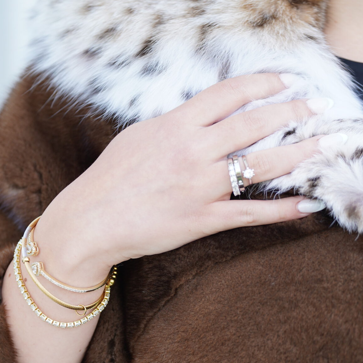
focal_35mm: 267
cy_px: 273
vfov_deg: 6.6
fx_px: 3168
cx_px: 209
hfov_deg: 6.6
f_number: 2.8
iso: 200
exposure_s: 1/250
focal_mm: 143
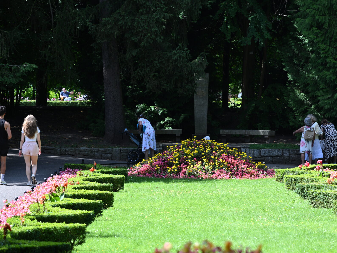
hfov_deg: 10.6
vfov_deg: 7.9
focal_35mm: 187
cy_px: 162
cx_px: 221
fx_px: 1821
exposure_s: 1/160
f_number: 4
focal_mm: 120
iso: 64
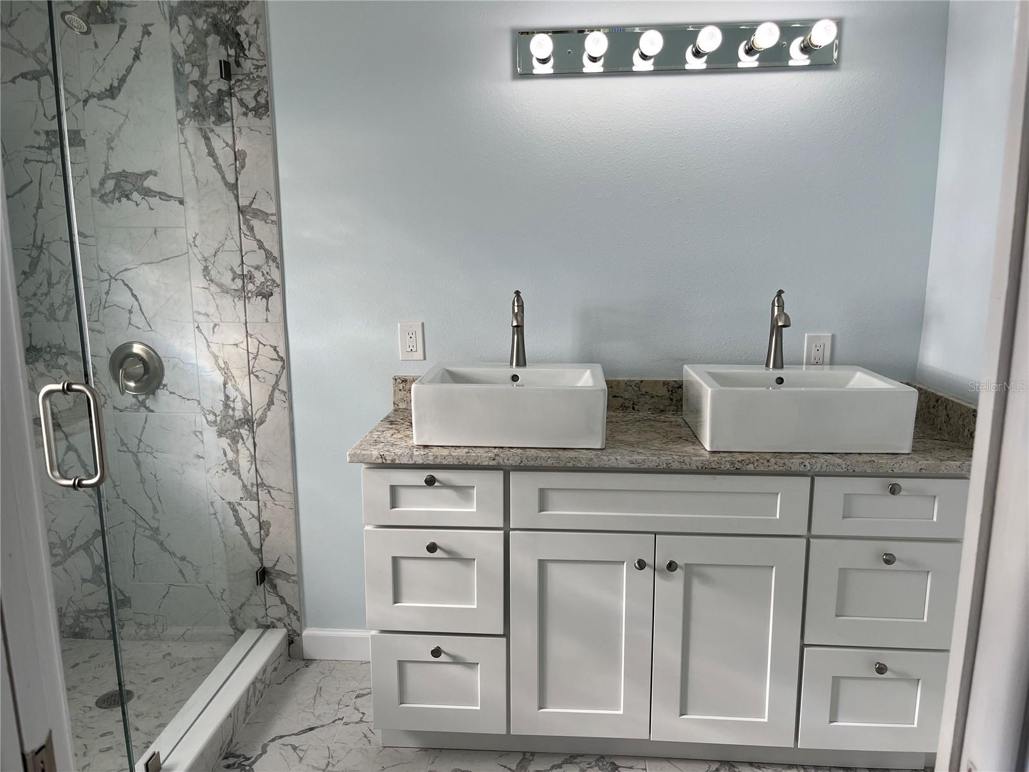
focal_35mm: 26
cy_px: 386
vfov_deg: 53.1
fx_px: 773
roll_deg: +0.2
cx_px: 514
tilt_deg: -10.9
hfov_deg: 67.3
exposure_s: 1/696
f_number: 1.6
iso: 50
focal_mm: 5.1
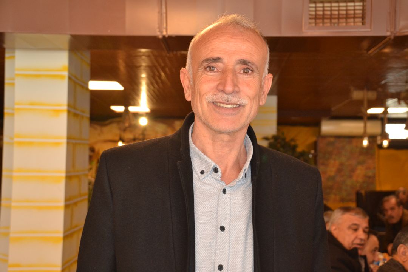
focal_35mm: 57
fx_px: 646
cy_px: 136
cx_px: 204
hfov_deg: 35.1
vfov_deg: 23.8
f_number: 4.5
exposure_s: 1/60
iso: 1250
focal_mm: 38
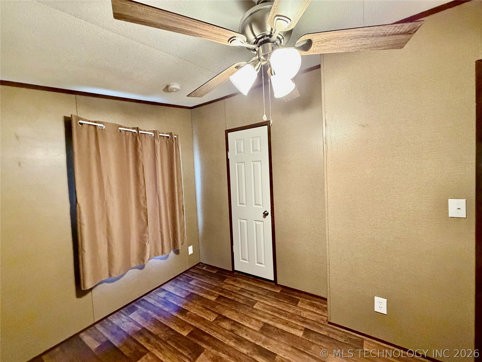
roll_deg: +3.3
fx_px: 195
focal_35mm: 14
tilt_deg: -2.4
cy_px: 181
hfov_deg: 102.1
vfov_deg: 85.7
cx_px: 241
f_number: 2.2
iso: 640
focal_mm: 2.22
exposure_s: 1/60
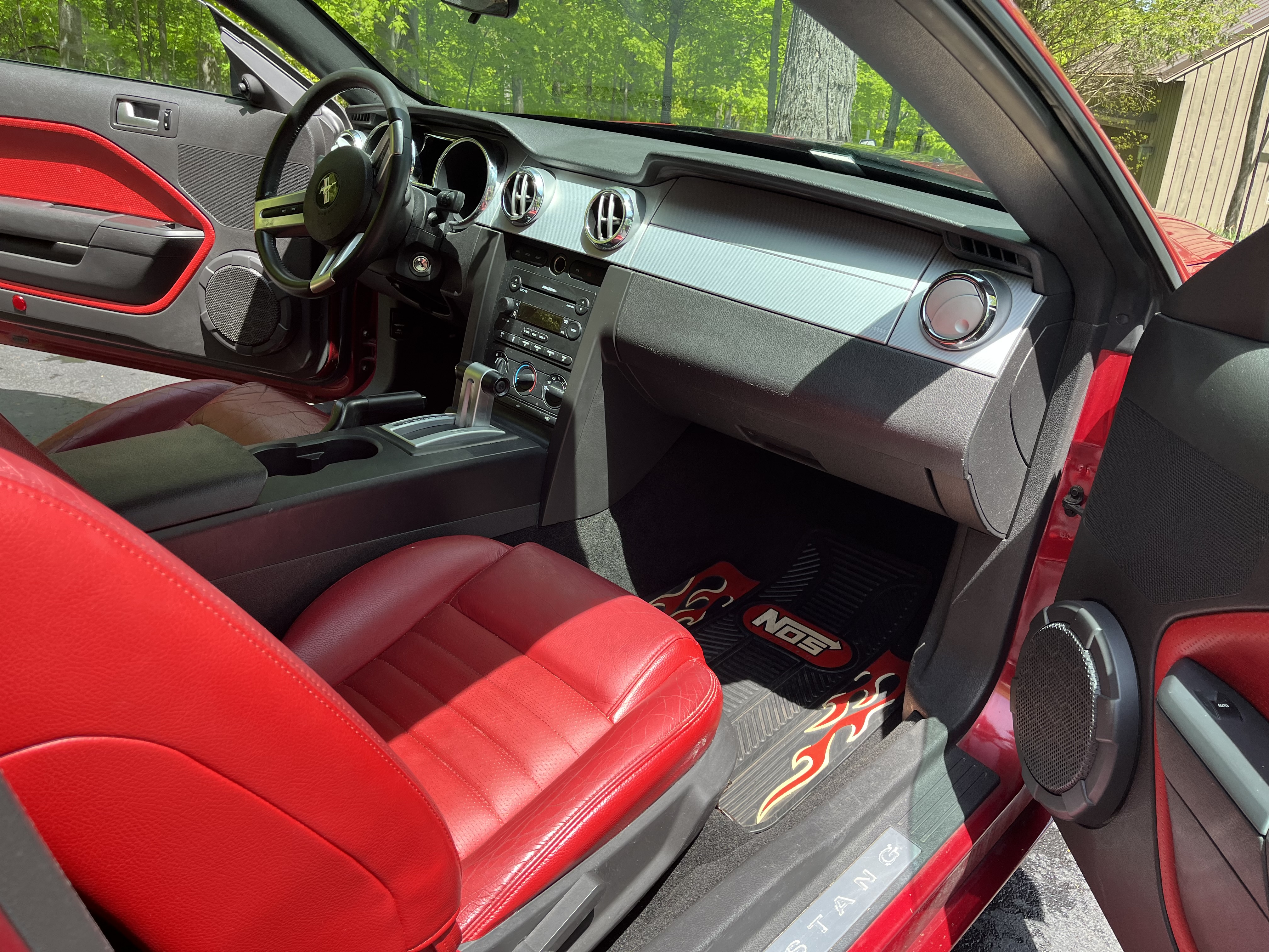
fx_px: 953
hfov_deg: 67.3
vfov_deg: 53.1
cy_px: 476
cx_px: 634
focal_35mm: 26
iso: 50
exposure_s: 1/469
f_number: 1.6
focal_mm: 5.1
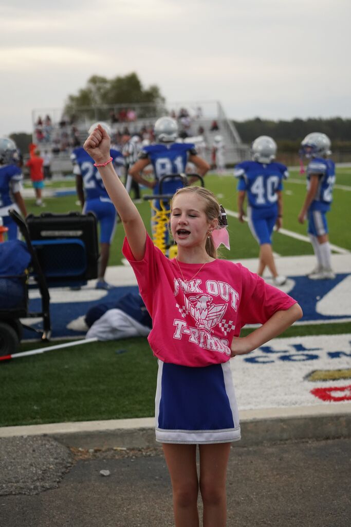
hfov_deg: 17.7
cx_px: 176
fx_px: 1126
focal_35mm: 77
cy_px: 264
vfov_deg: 26.3
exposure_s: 1/2000
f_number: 4
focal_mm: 77
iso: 4000
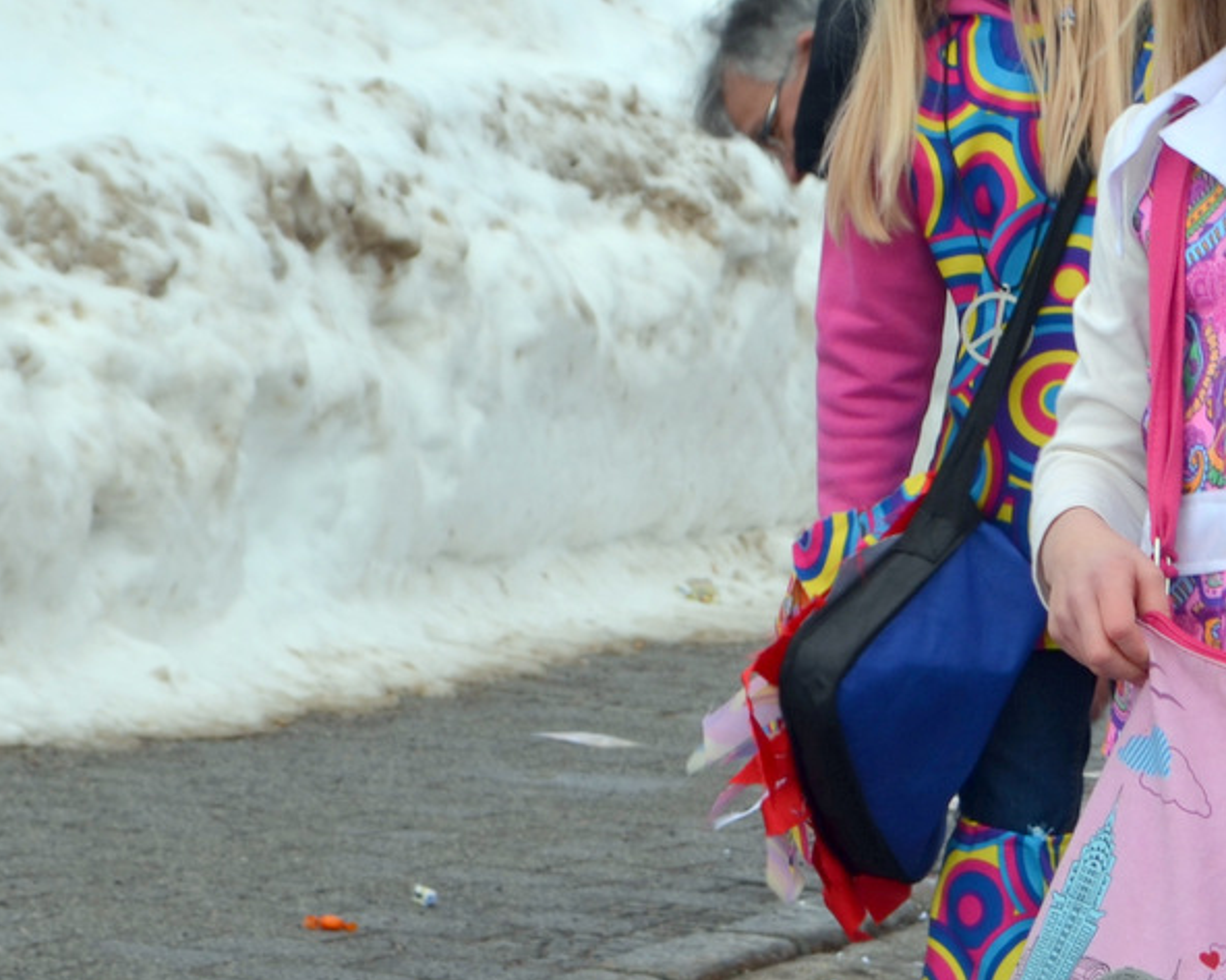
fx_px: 7590
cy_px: 539
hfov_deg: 9.2
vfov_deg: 7.4
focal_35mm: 209
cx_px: 1292
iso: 100
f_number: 9
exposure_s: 1/200
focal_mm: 55
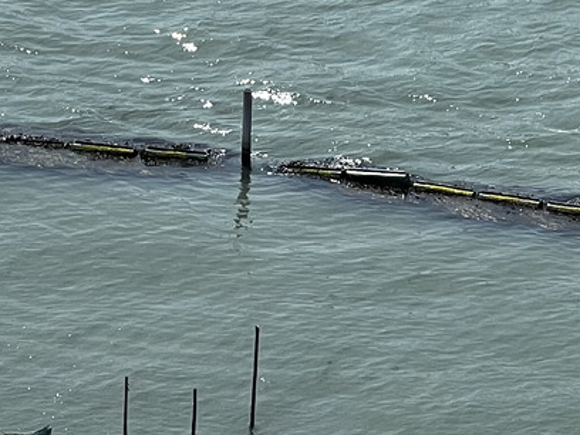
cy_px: 803
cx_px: 247
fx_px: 5060
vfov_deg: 4.9
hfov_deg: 6.6
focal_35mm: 302
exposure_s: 1/1119
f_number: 2.8
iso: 32
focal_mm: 9
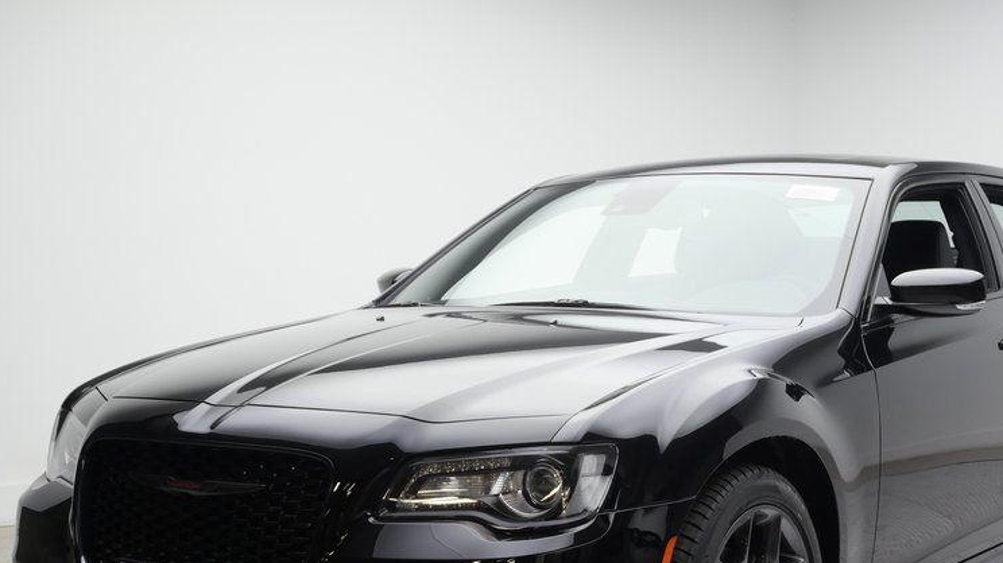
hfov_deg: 33.2
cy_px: 505
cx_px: 600
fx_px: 1675
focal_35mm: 63
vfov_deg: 18.8
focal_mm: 21
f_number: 4.7
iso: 640
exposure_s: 1/60
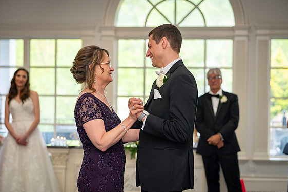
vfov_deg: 13.9
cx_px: 145
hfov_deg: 20.8
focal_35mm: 98
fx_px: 784
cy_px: 98
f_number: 3.5
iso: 1000
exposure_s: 1/100
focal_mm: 95
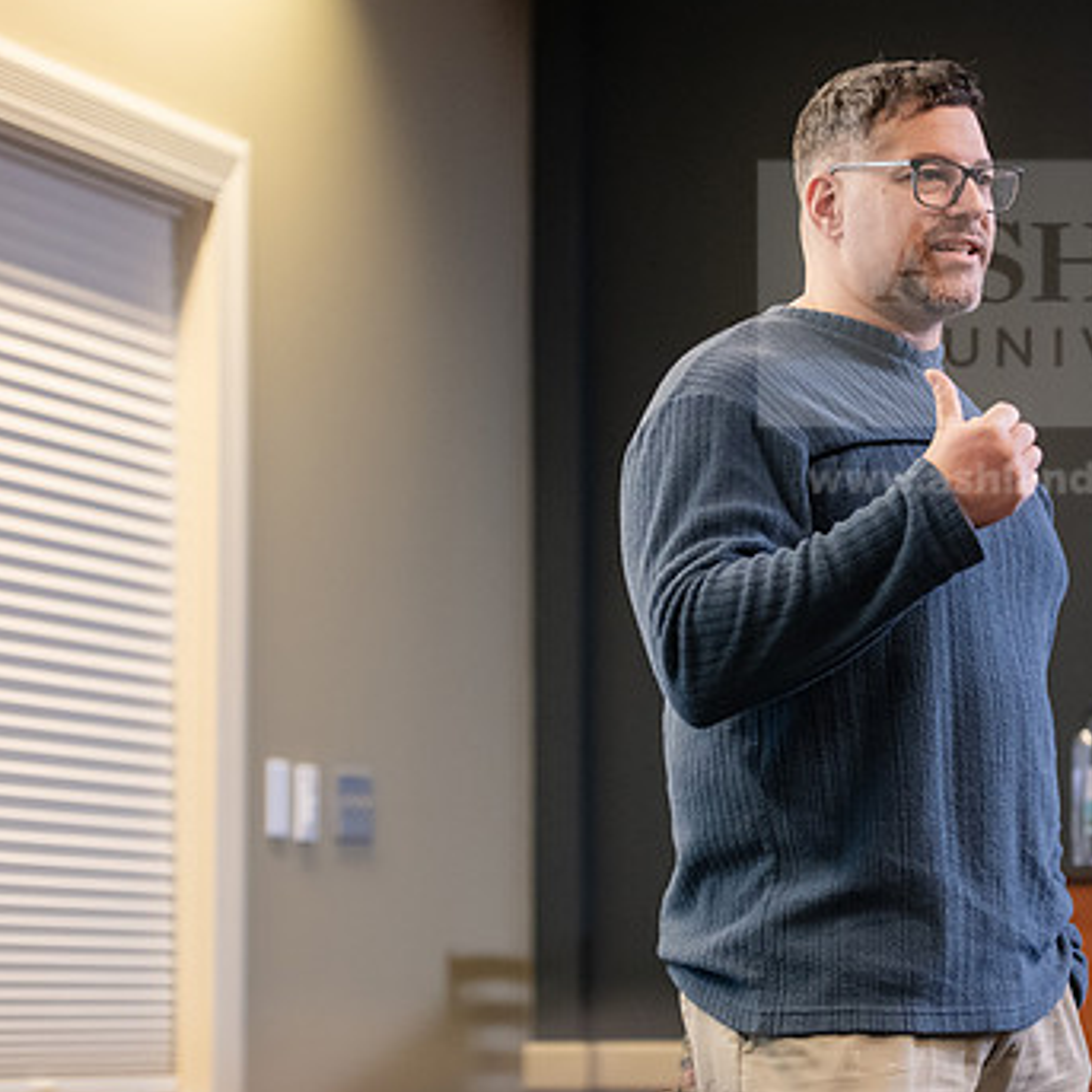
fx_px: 5032
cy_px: 546
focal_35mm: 141
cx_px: 662
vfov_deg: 12.4
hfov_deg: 12.4
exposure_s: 1/250
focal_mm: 98
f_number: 2.8
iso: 2500
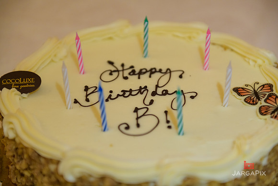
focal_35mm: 70
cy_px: 93
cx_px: 139
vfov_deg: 19.5
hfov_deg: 28.8
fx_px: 541
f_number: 3.2
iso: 1600
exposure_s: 1/125
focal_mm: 70
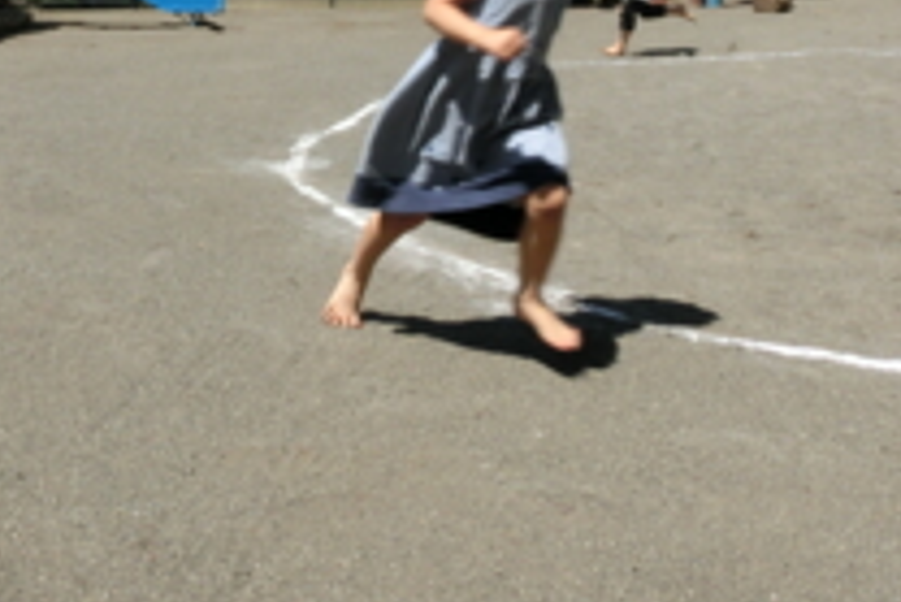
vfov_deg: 26.6
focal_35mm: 48
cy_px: -4
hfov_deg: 40.3
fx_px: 1202
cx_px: 260
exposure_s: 1/250
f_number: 7.9
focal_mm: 4.24
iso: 80
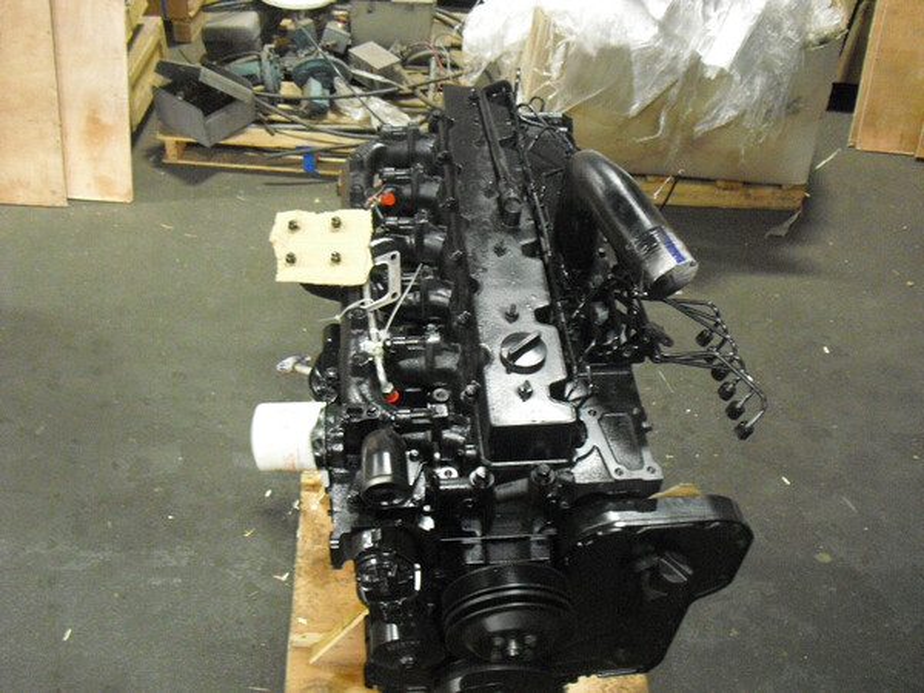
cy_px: 346
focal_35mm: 36
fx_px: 961
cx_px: 462
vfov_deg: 39.7
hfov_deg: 51.4
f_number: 3.1
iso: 800
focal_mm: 6.3
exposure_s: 1/15
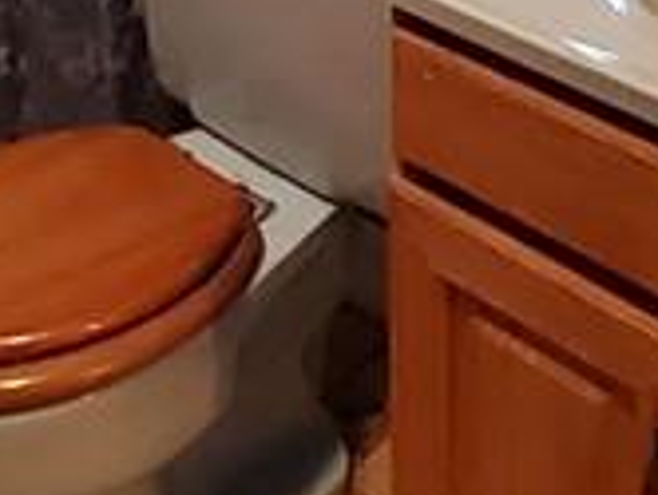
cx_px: 365
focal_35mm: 80
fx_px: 1523
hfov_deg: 24.4
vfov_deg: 16.0
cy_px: -364
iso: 400
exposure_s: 1/9
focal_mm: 1.13
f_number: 2.2
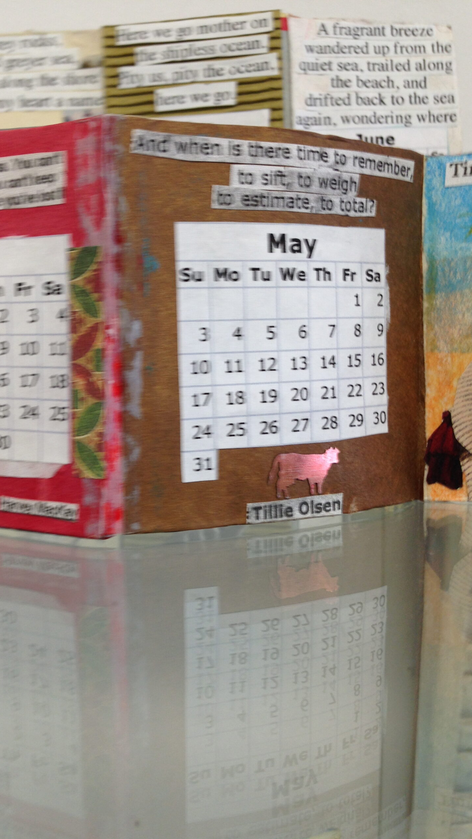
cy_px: 420
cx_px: 176
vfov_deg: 55.3
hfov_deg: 32.7
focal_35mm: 36
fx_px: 801
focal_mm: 4.12
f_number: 2.4
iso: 50
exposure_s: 1/40
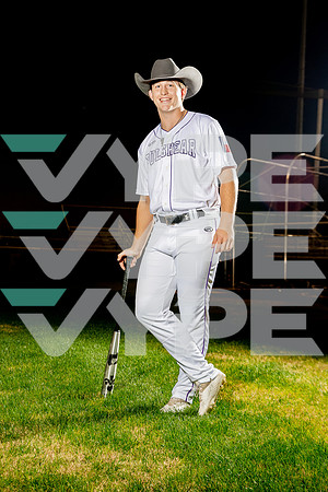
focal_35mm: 62
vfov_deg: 32.4
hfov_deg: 21.9
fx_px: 847
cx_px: 164
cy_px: 246
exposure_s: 1/250
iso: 800
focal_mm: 62
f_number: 5.6
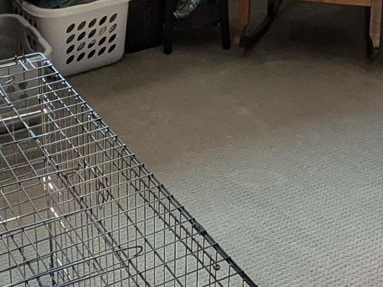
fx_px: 874
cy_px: -66
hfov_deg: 24.7
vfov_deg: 17.7
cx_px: 218
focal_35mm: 79
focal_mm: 1.85
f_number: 2.2
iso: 44
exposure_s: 1/68.4
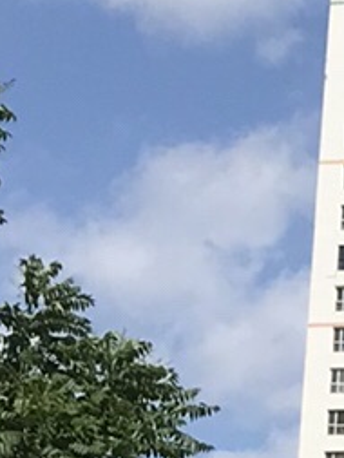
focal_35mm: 221
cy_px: 715
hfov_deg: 6.3
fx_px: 2926
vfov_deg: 8.7
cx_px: 965
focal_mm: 3.99
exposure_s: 1/4000
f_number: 1.8
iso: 20
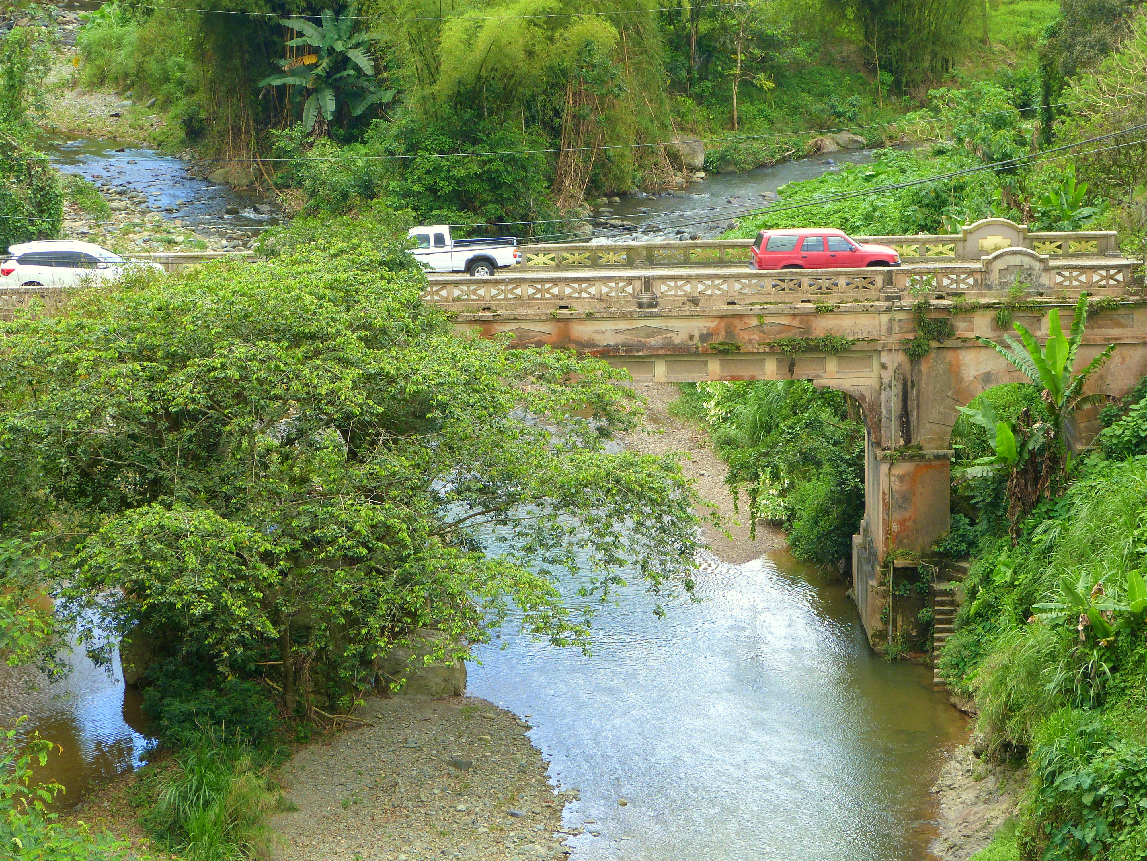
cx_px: 574
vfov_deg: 12.6
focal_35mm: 118
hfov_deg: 16.7
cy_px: 430
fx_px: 3910
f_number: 4
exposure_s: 1/160
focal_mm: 21.2
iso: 100
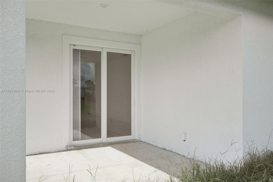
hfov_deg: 63.7
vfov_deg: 44.9
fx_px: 220
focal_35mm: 29
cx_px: 136
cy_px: 91
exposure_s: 1/1000
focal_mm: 29
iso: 400
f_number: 8
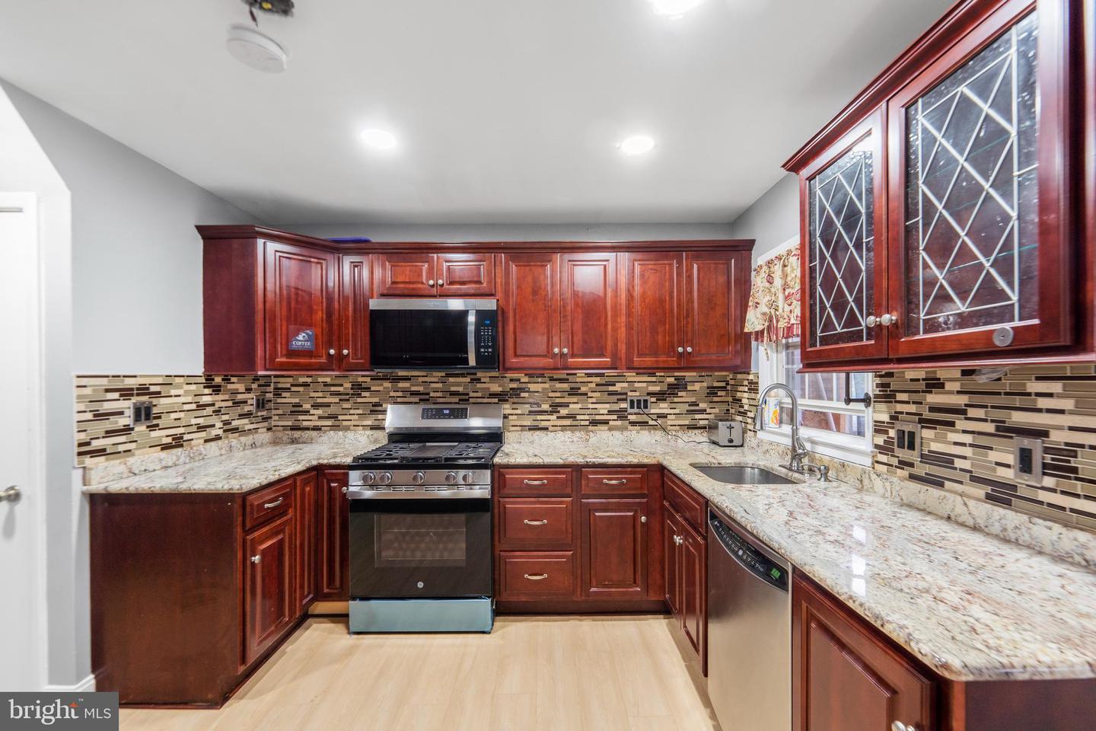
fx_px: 426
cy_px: 366
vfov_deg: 81.2
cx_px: 548
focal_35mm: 14
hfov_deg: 104.3
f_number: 8
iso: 400
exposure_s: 1/5
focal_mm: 14
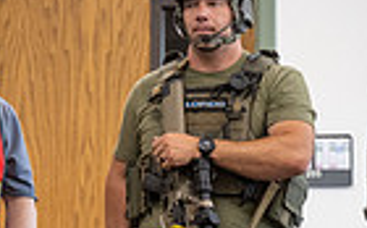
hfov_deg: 2.5
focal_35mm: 845
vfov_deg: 1.5
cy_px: 305
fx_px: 8438
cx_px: 16
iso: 2000
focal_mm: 200
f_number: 2.8
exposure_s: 1/500
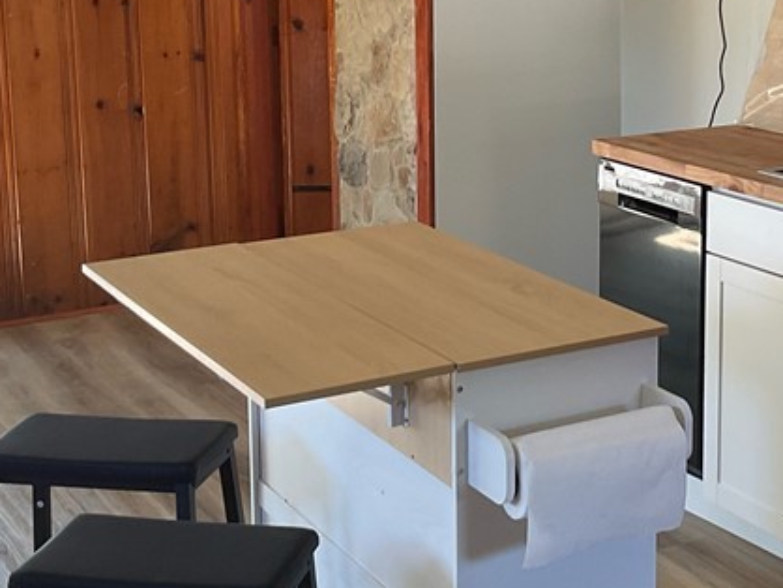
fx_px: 1607
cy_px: 152
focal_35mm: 71
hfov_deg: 27.1
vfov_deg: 20.6
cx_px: 566
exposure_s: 1/50
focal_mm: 3
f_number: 1.8
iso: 64
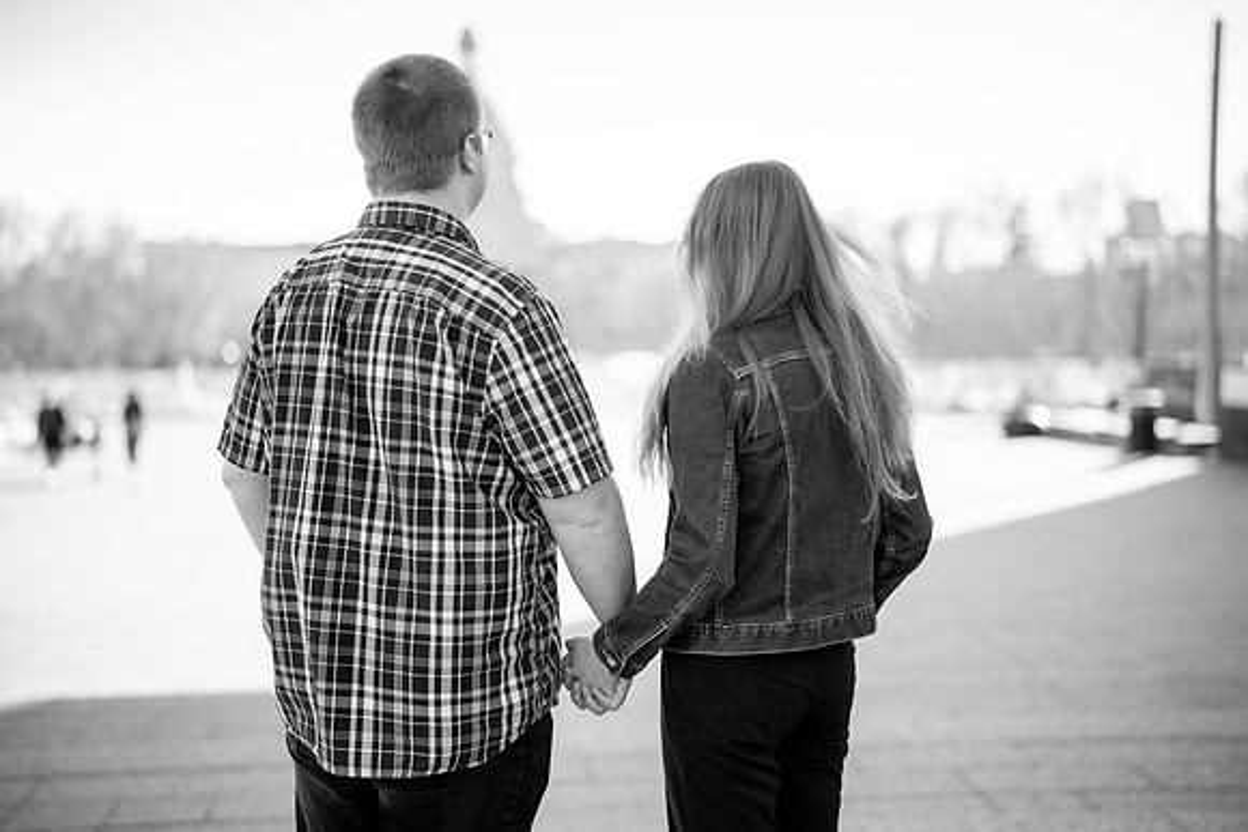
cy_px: 416
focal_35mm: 50
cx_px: 624
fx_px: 1734
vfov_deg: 27.0
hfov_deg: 39.6
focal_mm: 50
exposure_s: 1/3200
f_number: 1.2
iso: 200
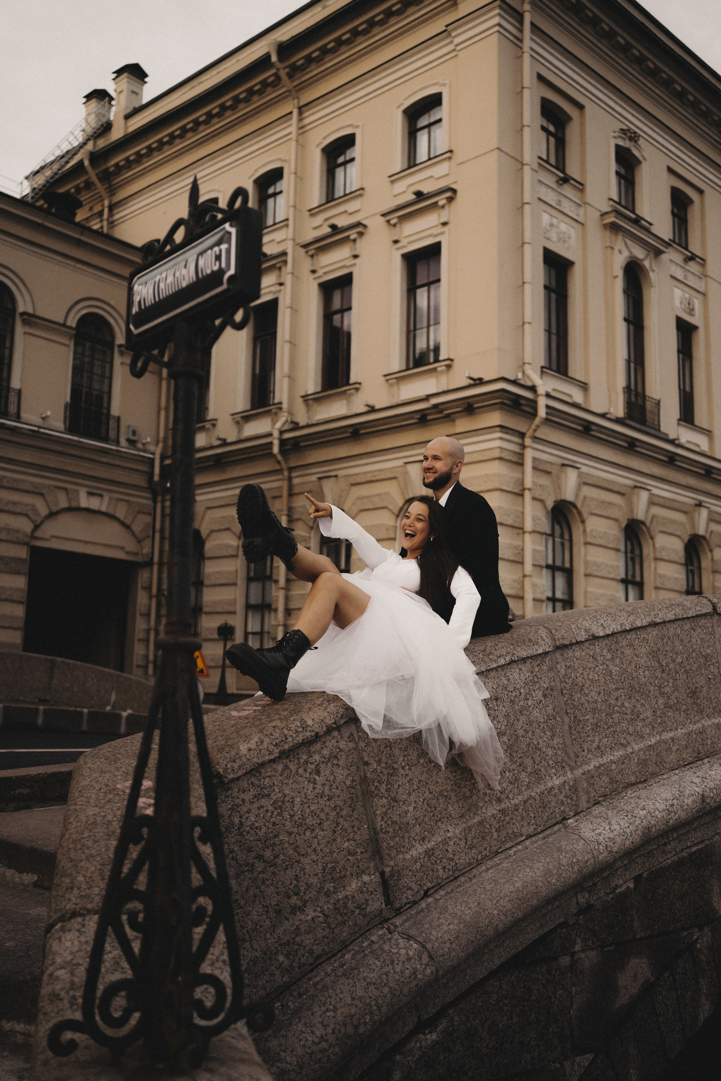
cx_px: 360
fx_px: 1051
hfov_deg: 37.9
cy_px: 540
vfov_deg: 54.4
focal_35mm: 35
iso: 1600
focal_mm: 35
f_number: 2.5
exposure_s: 1/4000
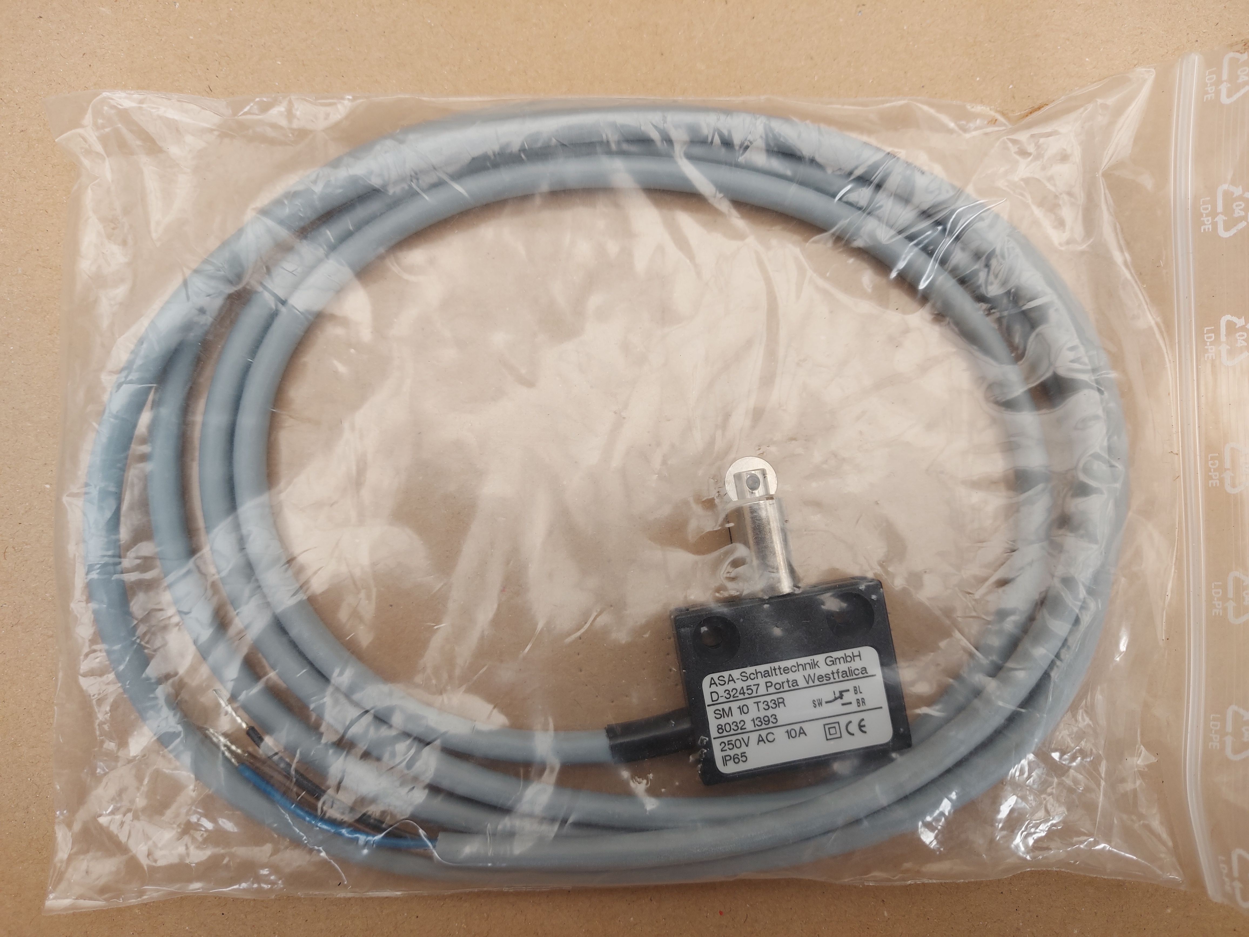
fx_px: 866
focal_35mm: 24
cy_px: 468
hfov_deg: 71.6
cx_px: 624
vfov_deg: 56.8
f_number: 1.8
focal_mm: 5.23
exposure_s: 1/110
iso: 32
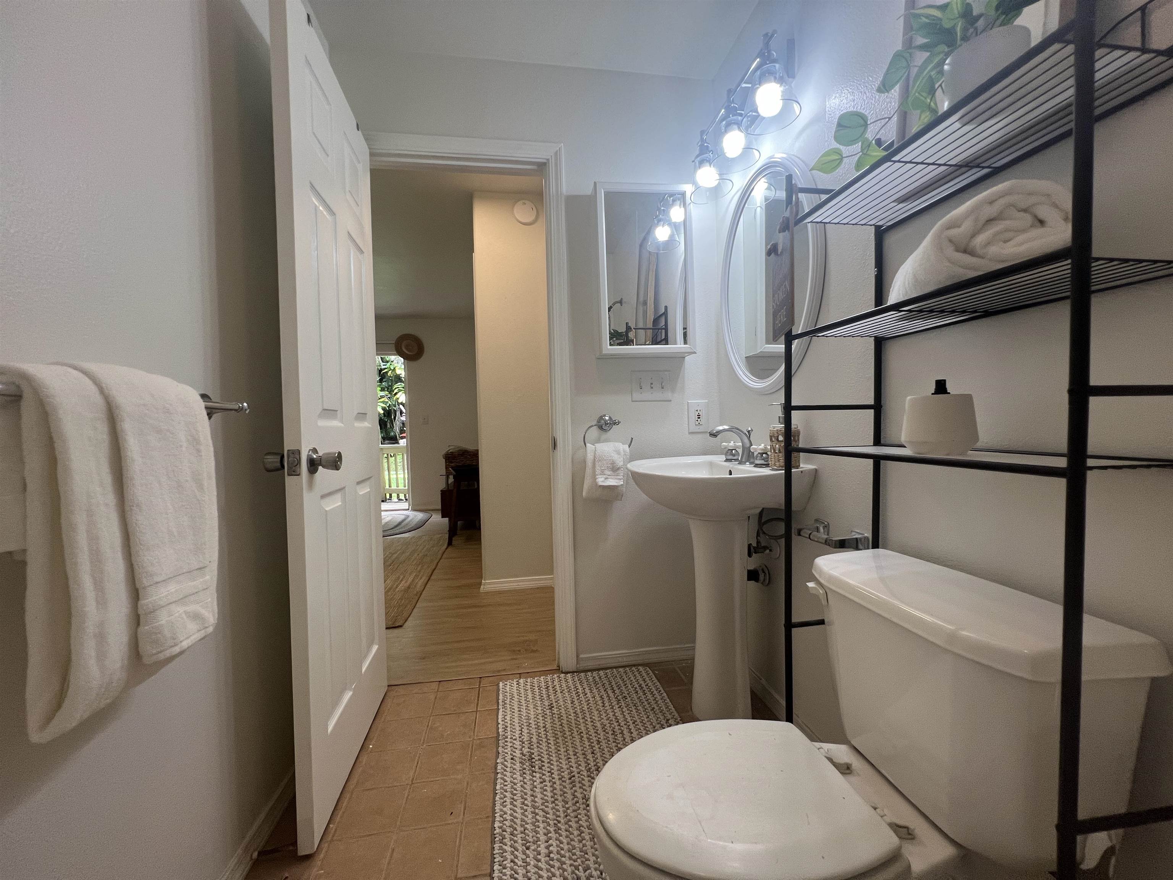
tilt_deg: -2.2
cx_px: 586
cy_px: 440
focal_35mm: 13
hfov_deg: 106.2
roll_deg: +0.2
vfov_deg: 89.9
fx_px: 441
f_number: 1.8
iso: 100
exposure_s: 1/120
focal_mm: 1.57
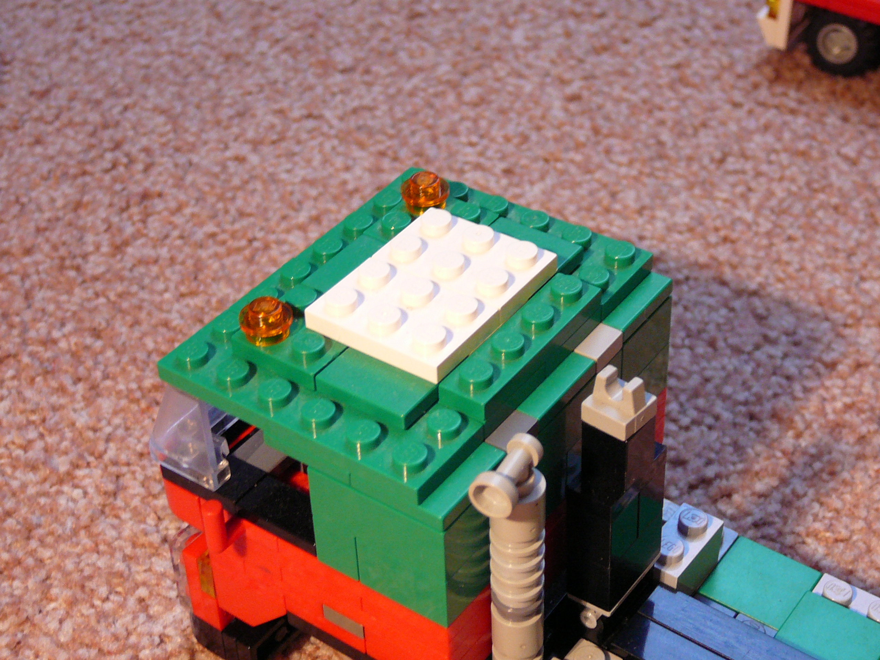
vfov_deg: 24.8
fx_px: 1500
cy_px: 330
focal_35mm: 59
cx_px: 440
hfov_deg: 32.7
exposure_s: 1/8
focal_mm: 8.7
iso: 200
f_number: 3.5
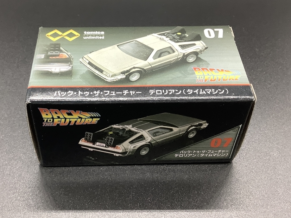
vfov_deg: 32.0
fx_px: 378
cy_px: 81
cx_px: 125
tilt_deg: -42.5
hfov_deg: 42.0
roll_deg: -1.9
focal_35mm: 45
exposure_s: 1/50
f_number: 2.4
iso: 64
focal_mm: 3.3
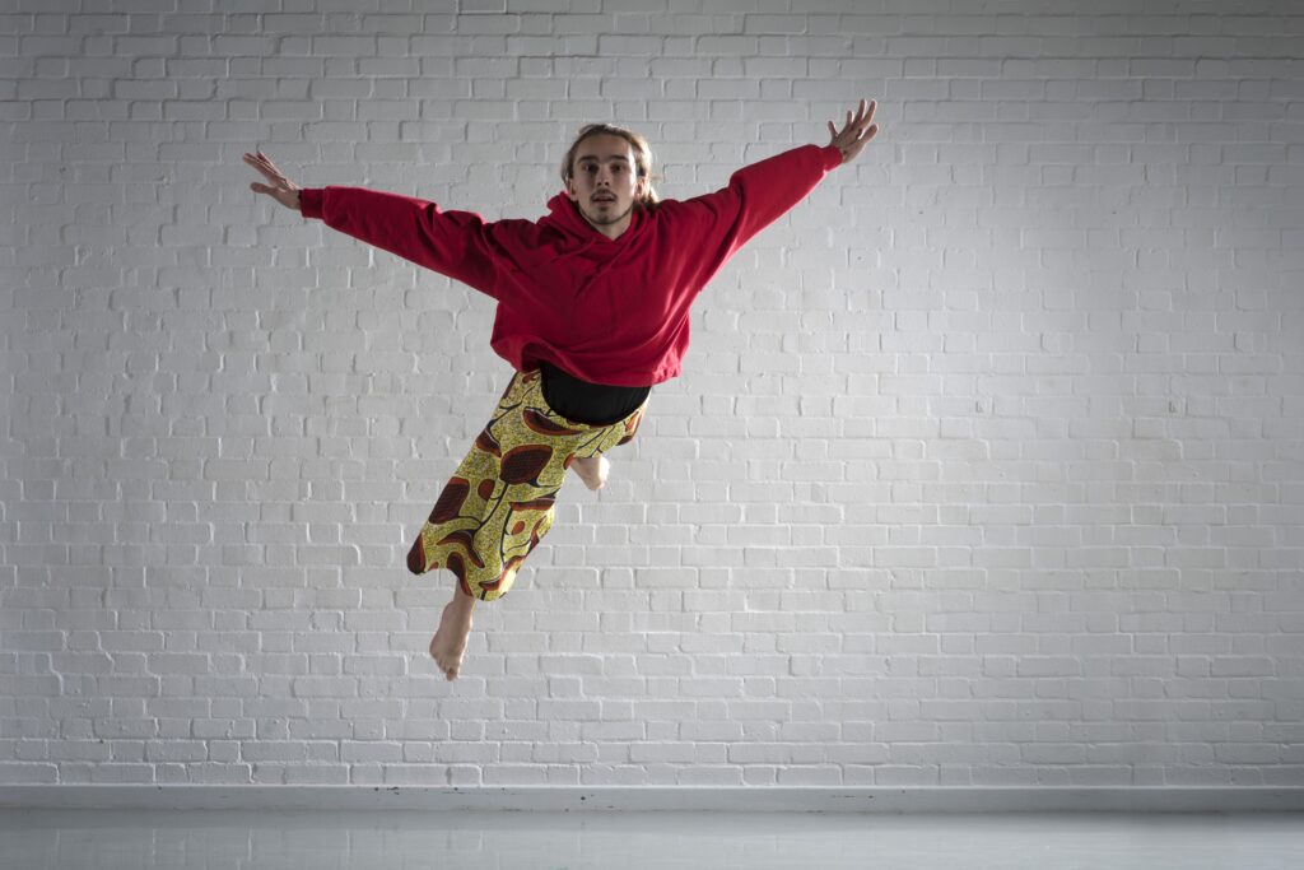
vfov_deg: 16.1
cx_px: 652
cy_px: 435
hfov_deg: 23.9
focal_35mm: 85
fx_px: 3079
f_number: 10
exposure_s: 1/250
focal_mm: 85
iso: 100
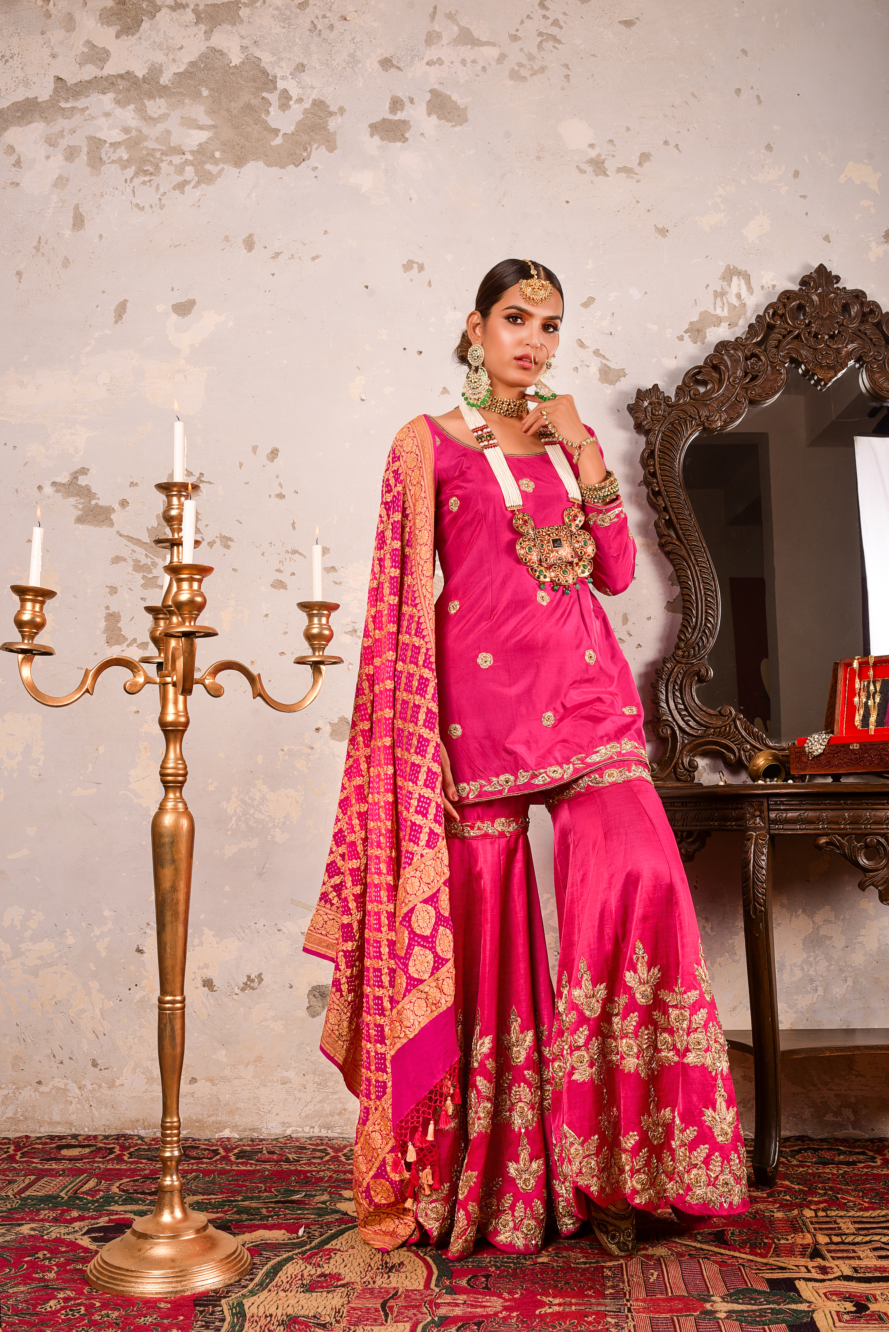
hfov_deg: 37.9
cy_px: 666
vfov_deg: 54.4
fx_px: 1295
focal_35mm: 35
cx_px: 444
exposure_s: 1/200
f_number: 16
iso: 125
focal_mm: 35
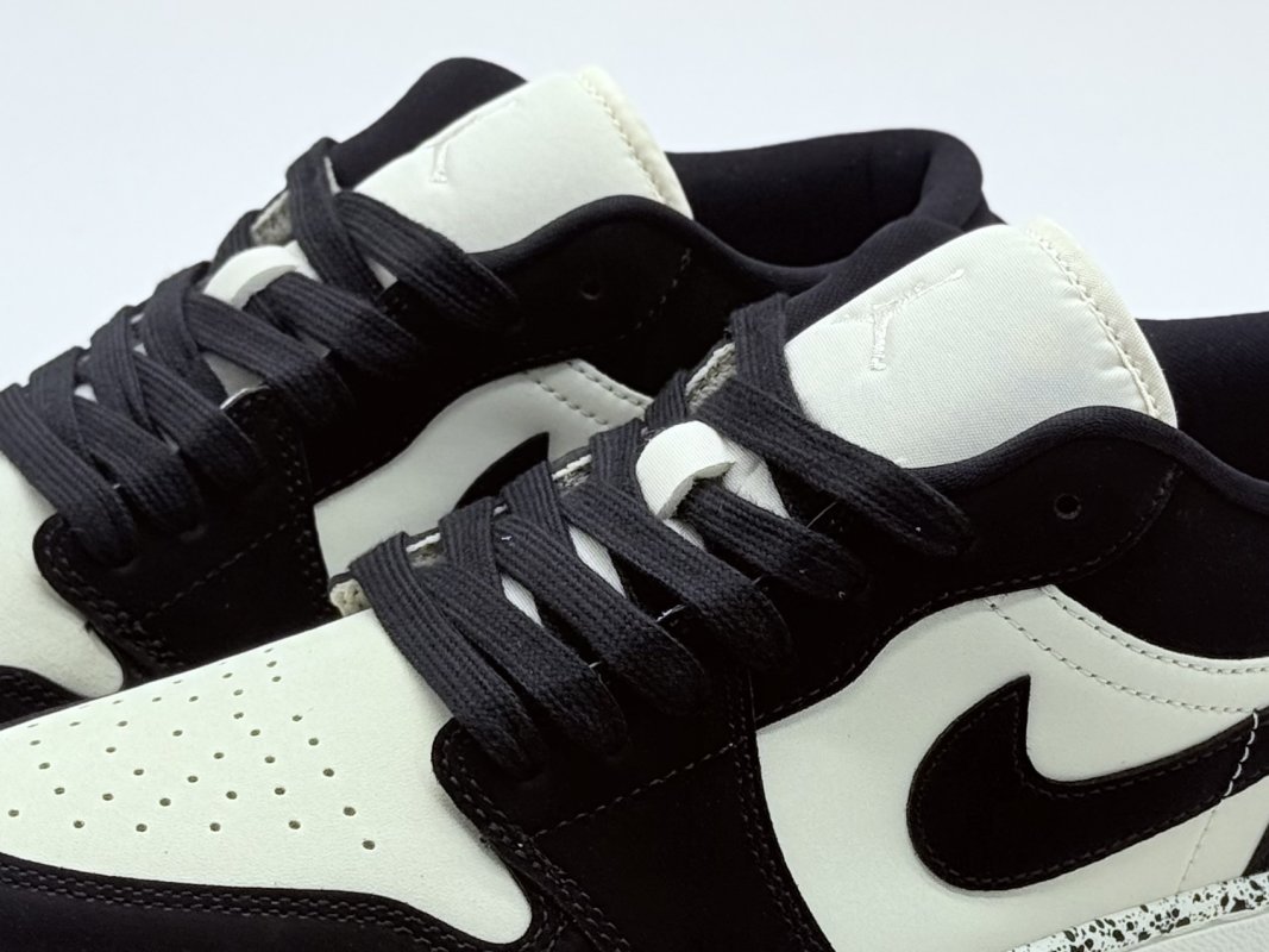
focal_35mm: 48
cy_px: 476
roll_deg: -0.8
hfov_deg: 39.7
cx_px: 634
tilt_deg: -21.8
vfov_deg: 30.3
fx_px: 1759
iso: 64
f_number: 1.78
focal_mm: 6.76
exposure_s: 1/592
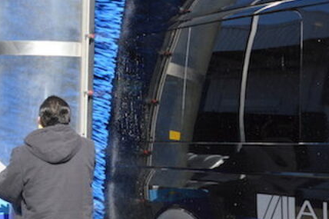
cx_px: 254
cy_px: 20
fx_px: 512
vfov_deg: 23.5
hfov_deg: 34.7
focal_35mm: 56
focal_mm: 20
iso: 100
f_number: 7.1
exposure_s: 1/200
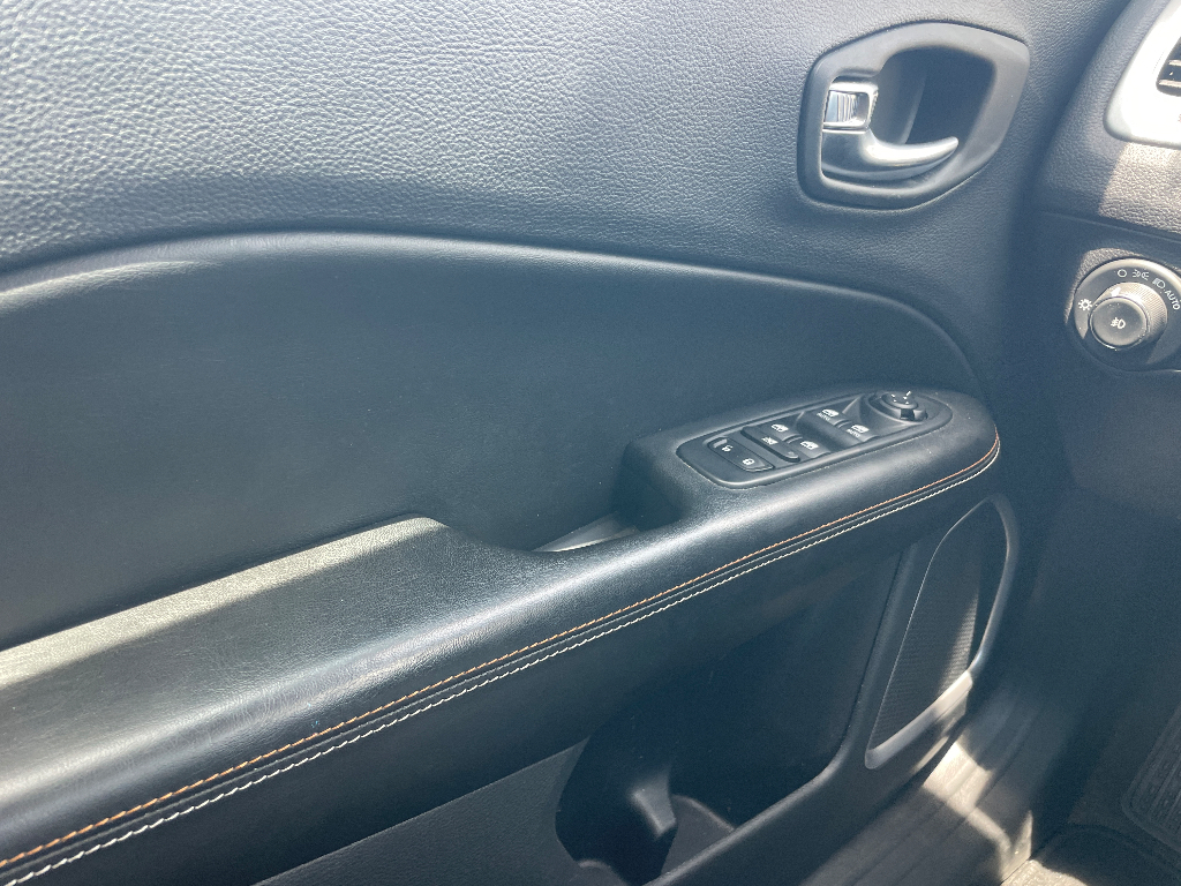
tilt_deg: -30.2
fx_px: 887
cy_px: 443
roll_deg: +1.2
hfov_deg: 67.3
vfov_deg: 53.1
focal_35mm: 26
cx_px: 590
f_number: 1.6
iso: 80
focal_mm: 4.2
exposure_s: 1/121
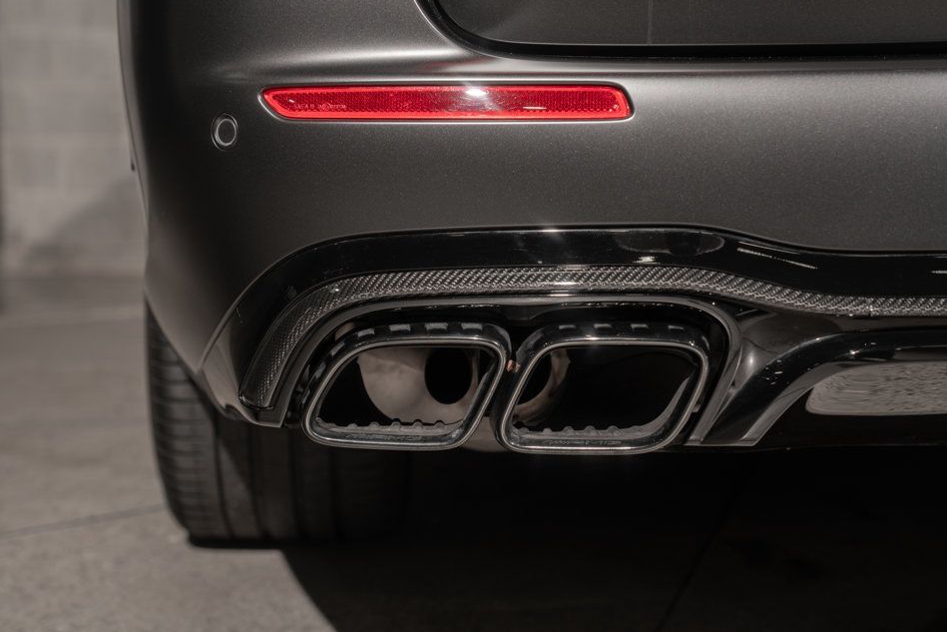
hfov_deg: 29.6
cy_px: 299
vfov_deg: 20.0
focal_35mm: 68
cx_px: 448
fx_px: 1789
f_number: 4.5
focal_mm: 63
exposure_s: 1/50
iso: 200
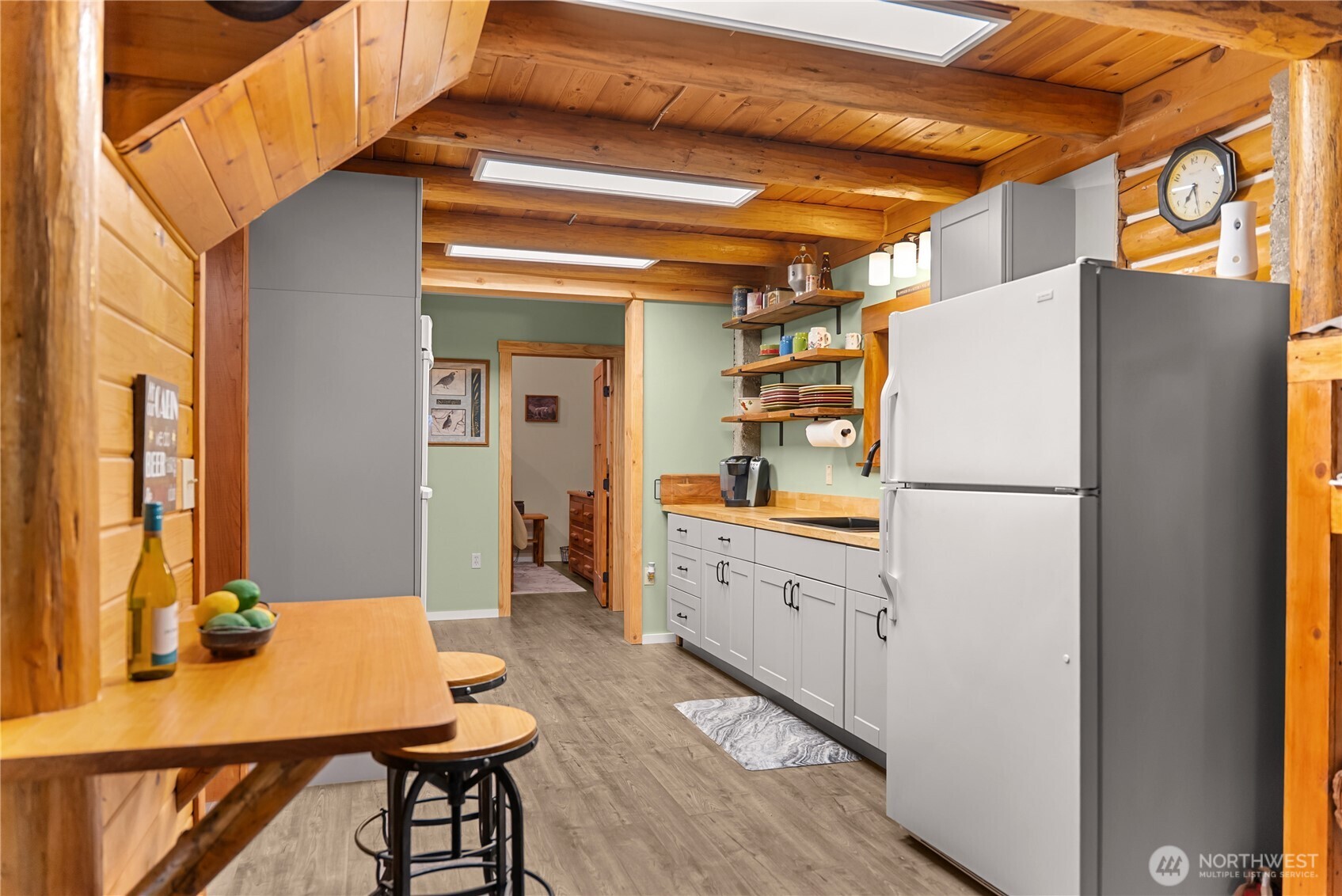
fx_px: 895
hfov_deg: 73.7
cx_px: 671
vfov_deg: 53.2
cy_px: 448
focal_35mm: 24
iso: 400
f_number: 2.8
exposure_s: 1/15
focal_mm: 24
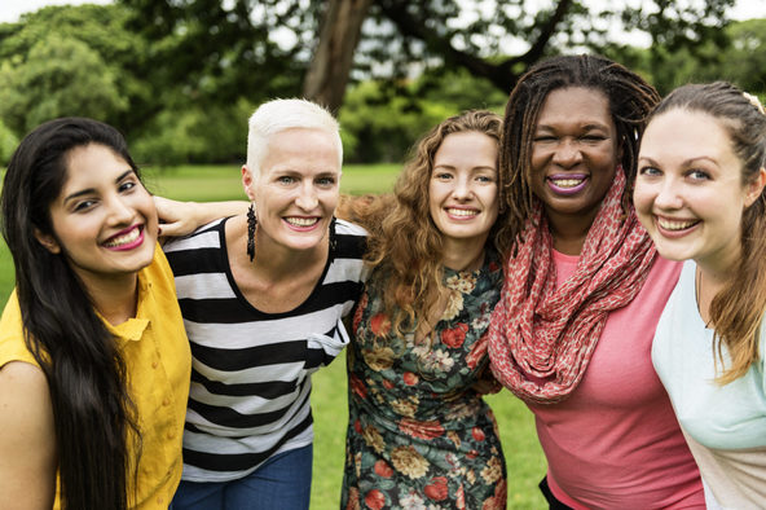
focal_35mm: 48
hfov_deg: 41.1
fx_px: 1021
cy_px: 255
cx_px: 383
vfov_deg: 28.0
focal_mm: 48
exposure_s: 1/125
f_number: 2.8
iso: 200
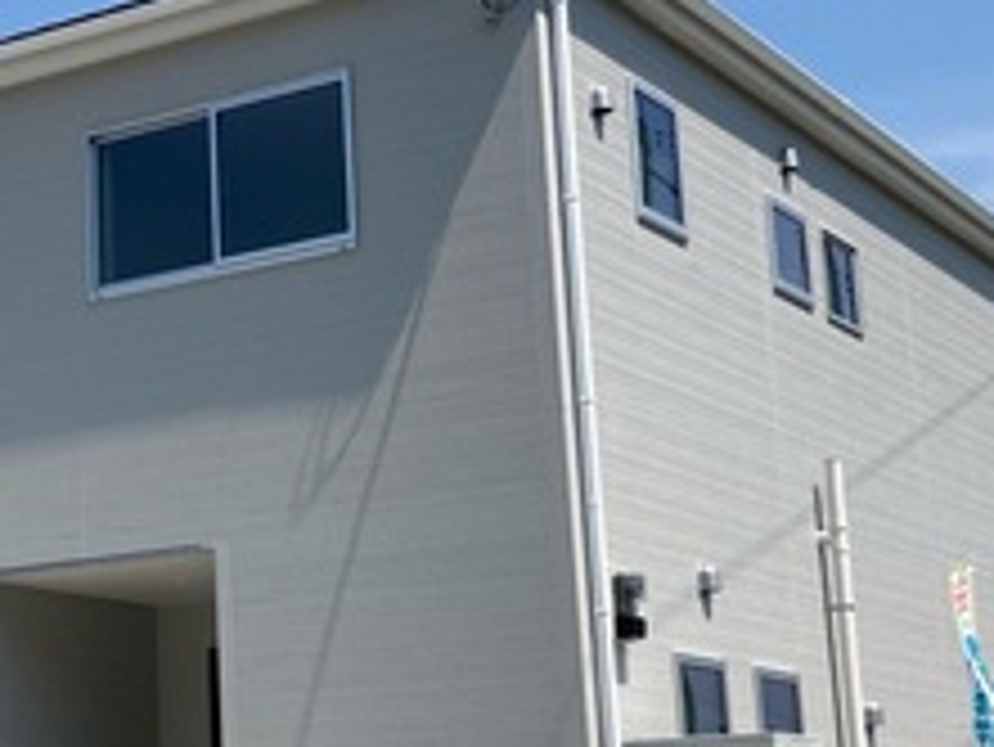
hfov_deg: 23.6
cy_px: 360
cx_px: 144
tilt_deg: +13.5
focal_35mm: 81
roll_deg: +0.2
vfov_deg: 18.2
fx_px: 2327
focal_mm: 3.99
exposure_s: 1/3247
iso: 20
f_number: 1.8
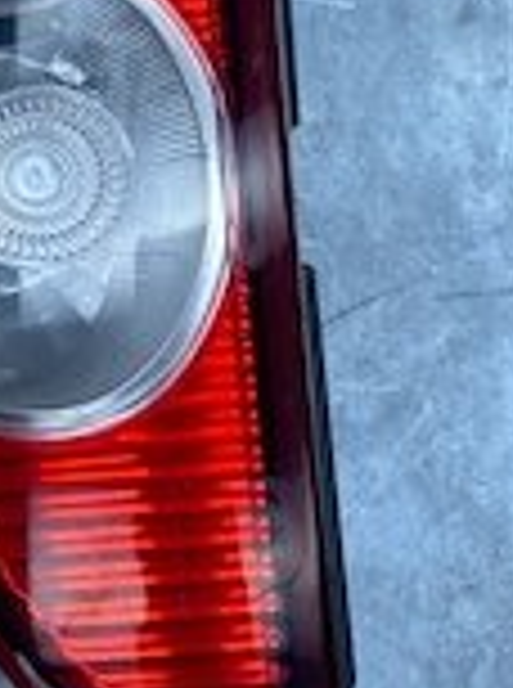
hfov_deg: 13.2
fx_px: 2163
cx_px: -104
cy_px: -99
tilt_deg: -74.9
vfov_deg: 17.4
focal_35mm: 109
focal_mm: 4.25
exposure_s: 1/827
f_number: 1.8
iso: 32
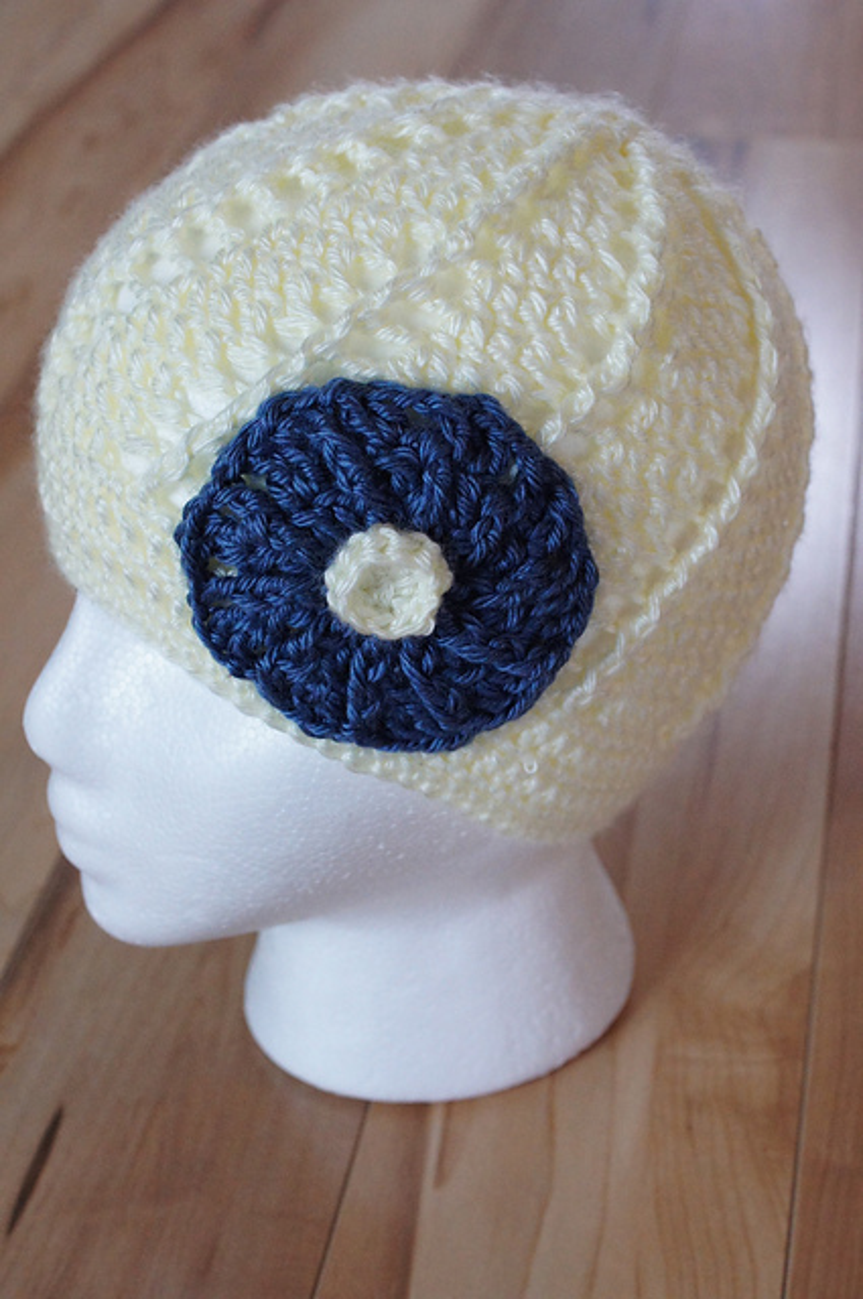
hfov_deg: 25.7
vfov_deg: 37.9
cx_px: 432
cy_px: 650
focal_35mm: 52
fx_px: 1893
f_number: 6.3
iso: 1600
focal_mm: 35
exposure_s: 1/100
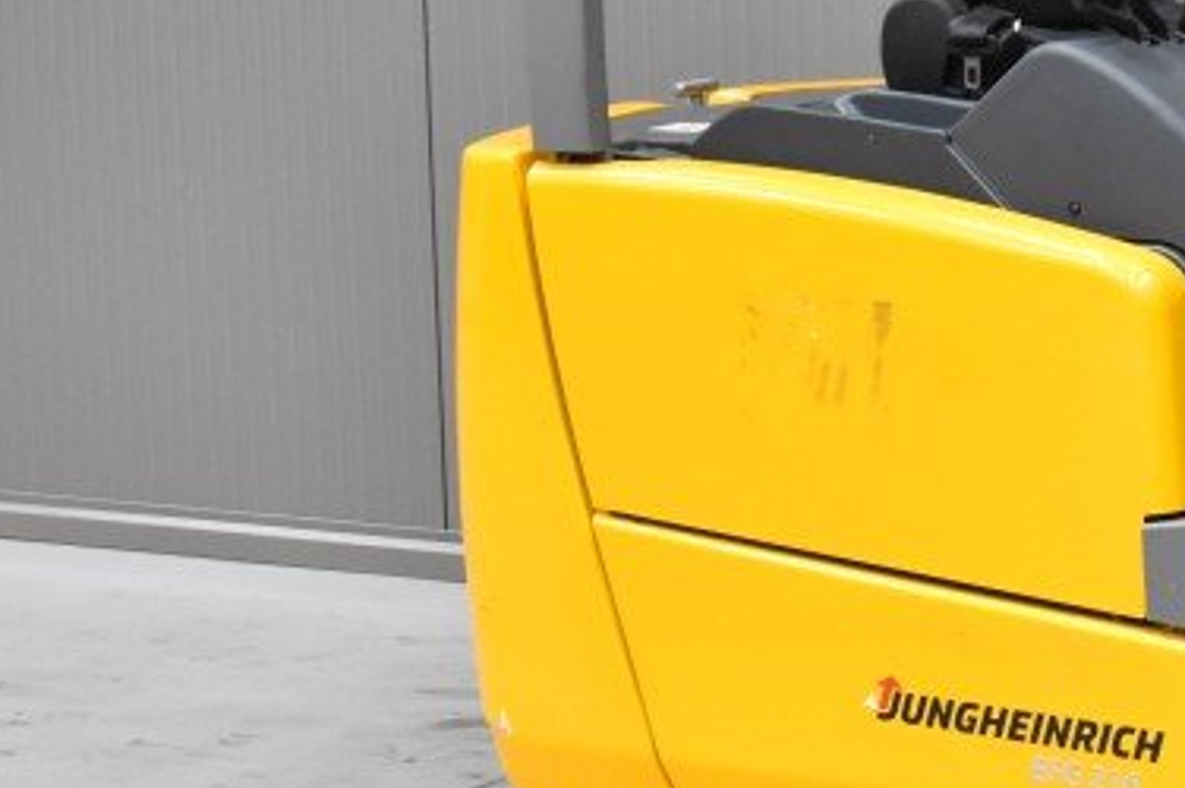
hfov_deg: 16.9
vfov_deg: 11.8
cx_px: 1469
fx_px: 3782
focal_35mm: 115
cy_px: 22
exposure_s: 1/25
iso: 1600
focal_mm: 24
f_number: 5.6
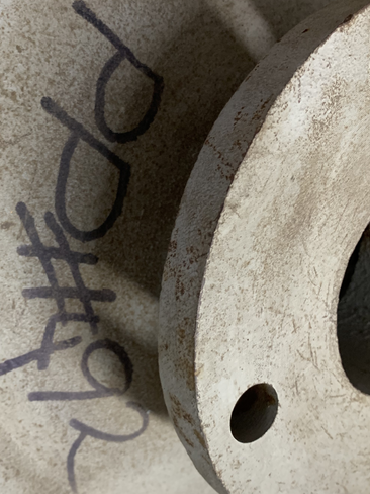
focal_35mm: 40
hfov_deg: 35.6
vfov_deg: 46.7
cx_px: 121
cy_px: 272
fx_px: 570
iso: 125
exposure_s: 1/60
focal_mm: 4.25
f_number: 1.8
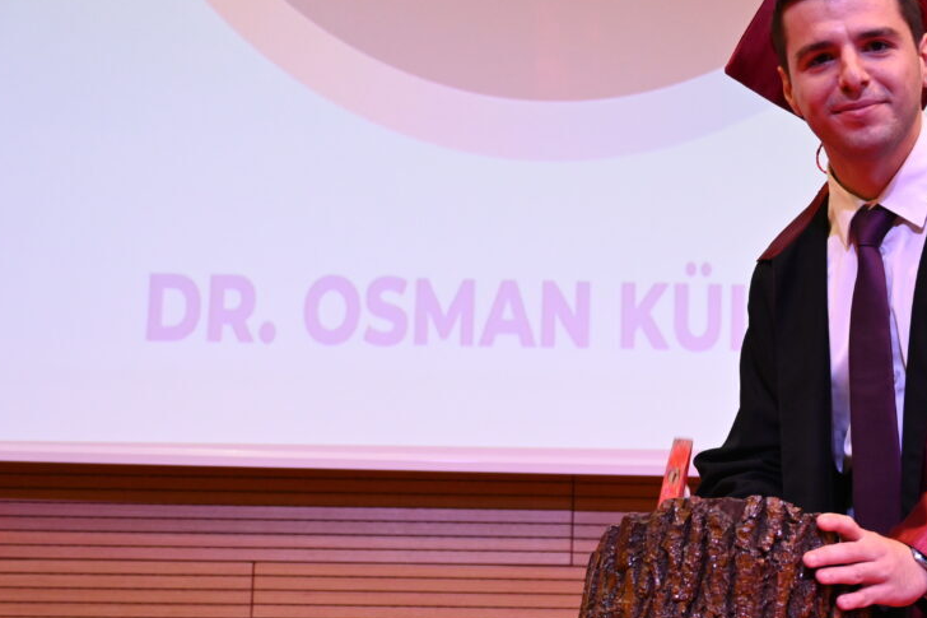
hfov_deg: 21.1
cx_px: 803
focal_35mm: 95
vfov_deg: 14.4
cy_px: 352
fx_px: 2446
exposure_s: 1/125
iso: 2000
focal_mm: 36
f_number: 4.2
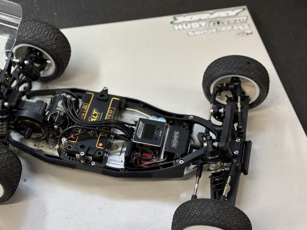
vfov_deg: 22.9
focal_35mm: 64
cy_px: 128
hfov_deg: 30.1
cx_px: 104
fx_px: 568
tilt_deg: -53.5
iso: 50
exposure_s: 1/121
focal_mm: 6.76
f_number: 1.78
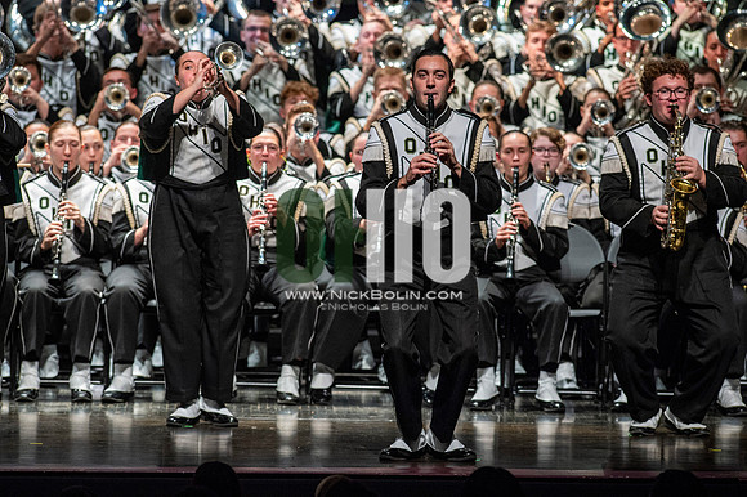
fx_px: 6221
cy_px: 248
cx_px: 374
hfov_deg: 6.9
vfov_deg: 4.6
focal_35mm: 300
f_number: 5.6
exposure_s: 1/400
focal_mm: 300
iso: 5000
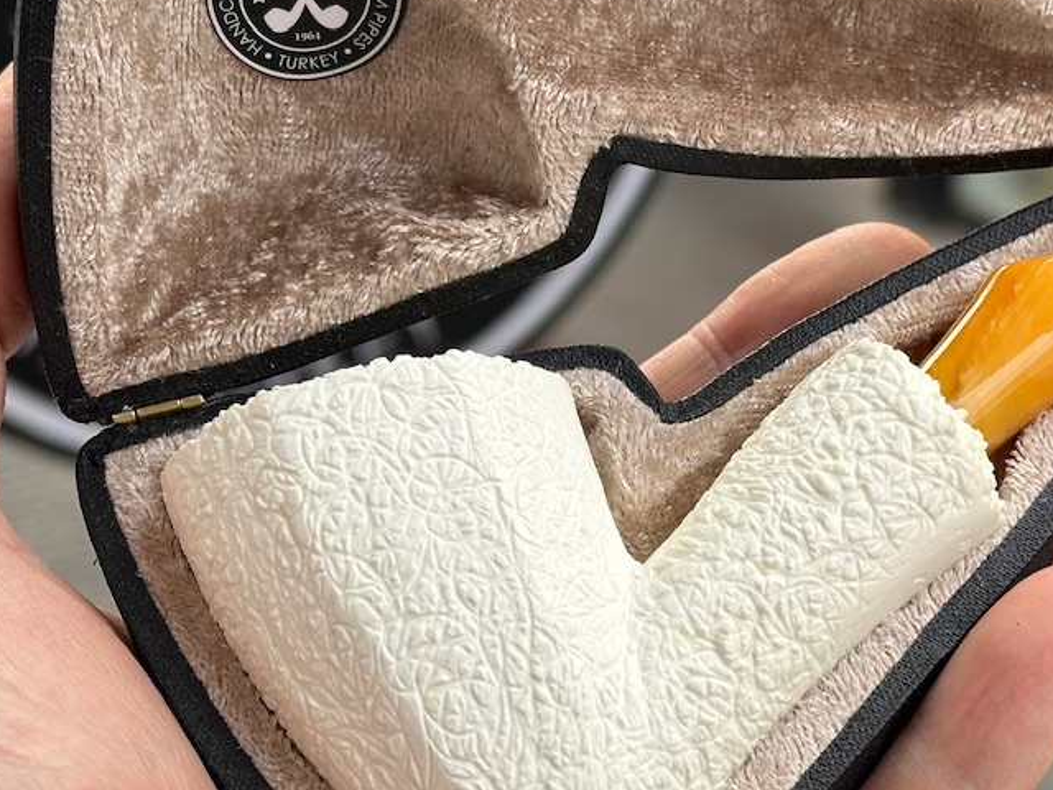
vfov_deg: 15.4
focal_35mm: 96
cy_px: 291
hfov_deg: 20.4
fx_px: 2920
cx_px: 701
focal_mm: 6.86
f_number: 1.78
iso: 64
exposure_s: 1/729
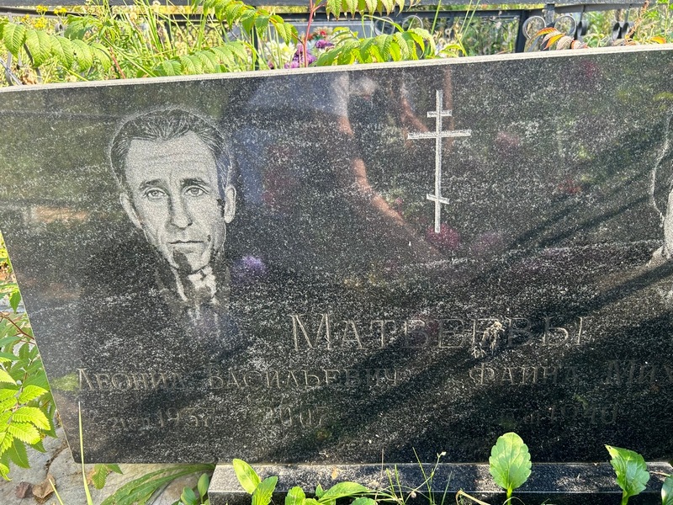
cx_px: 336
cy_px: 252
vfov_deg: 53.1
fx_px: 505
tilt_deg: -25.8
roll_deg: +0.5
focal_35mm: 26
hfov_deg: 67.3
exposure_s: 1/275
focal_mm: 5.7
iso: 40
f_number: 1.5
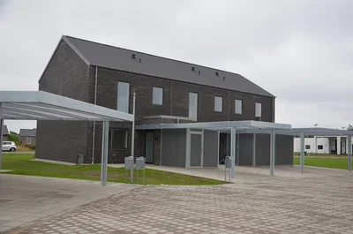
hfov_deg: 53.2
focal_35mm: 36
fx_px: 352
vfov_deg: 36.7
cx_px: 176
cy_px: 117
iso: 100
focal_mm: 24
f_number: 5.6
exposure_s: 1/200
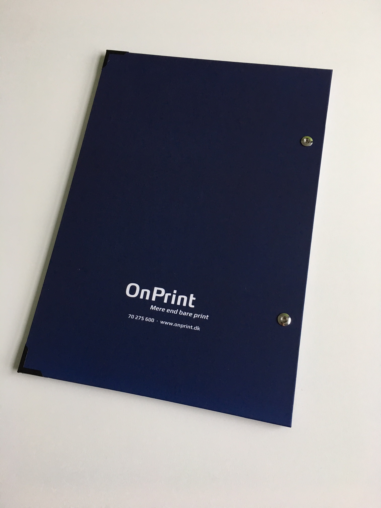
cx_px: 190
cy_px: 254
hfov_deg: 48.2
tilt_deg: -73.5
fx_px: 426
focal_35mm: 29
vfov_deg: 61.7
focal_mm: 4.15
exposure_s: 1/17
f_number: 2.2
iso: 50
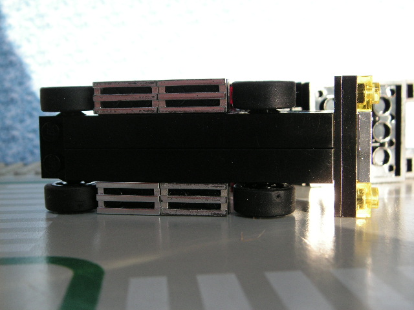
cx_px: 207
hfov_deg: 40.4
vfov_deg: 30.9
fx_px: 562
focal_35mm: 47
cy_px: 155
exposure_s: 1/45
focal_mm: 7.7
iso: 80
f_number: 3.6
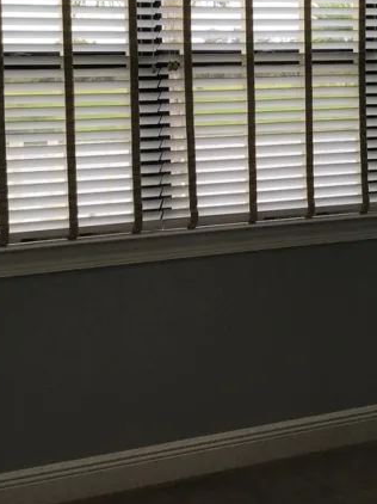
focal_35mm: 68
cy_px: 125
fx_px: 988
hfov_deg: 21.6
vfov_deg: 28.2
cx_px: 234
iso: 20
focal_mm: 3.99
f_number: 1.8
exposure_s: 1/280
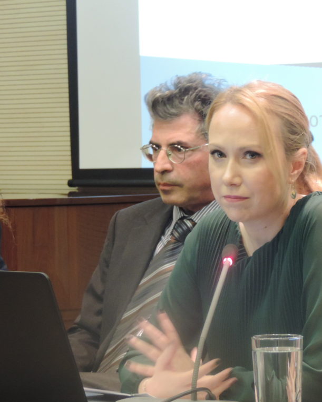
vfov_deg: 9.5
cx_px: 228
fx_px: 2417
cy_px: 201
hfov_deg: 7.6
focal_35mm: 203
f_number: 4.4
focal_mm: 27.6
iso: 800
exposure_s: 1/20
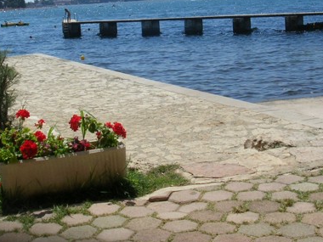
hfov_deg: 30.3
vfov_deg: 22.6
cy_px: 43
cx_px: 152
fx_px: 597
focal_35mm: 64
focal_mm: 5.8
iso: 50
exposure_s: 1/554
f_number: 5.6
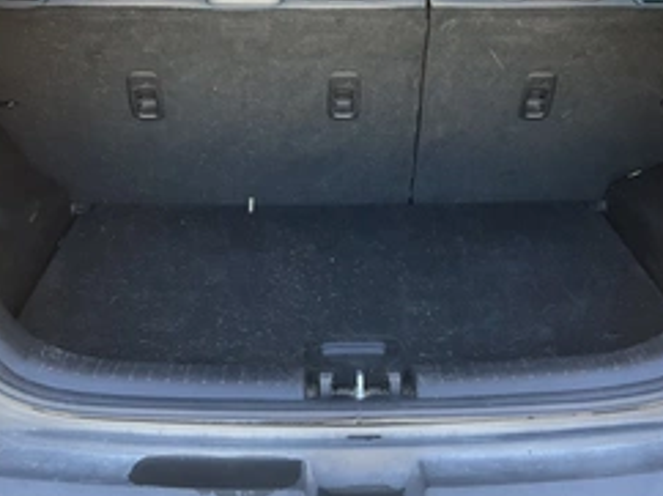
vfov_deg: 29.7
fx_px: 918
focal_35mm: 48
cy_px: 115
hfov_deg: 39.7
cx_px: 353
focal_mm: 3
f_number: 1.8
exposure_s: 1/122
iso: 50
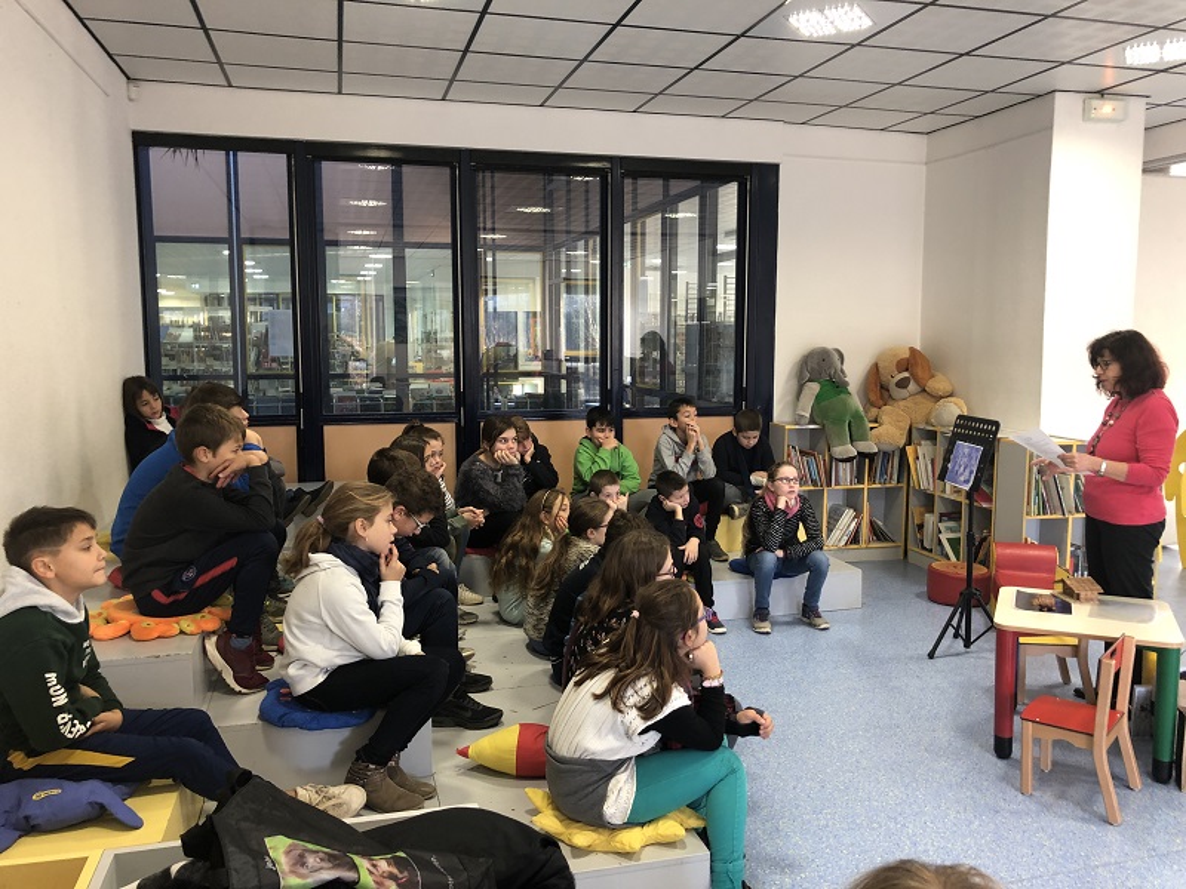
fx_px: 959
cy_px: 444
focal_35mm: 28
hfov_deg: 63.4
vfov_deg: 49.7
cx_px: 593
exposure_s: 1/17
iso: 40
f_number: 1.8
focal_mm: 4
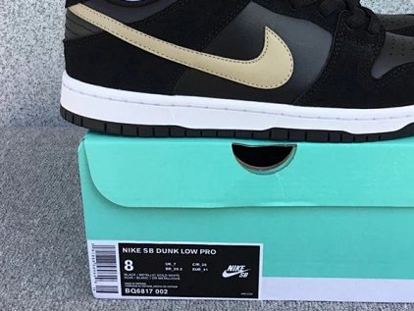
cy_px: 110
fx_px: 562
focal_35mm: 47
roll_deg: -0.3
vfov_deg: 30.7
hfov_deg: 40.1
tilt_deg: -20.2
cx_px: 258
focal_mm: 3.3
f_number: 2.4
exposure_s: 1/224
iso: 25
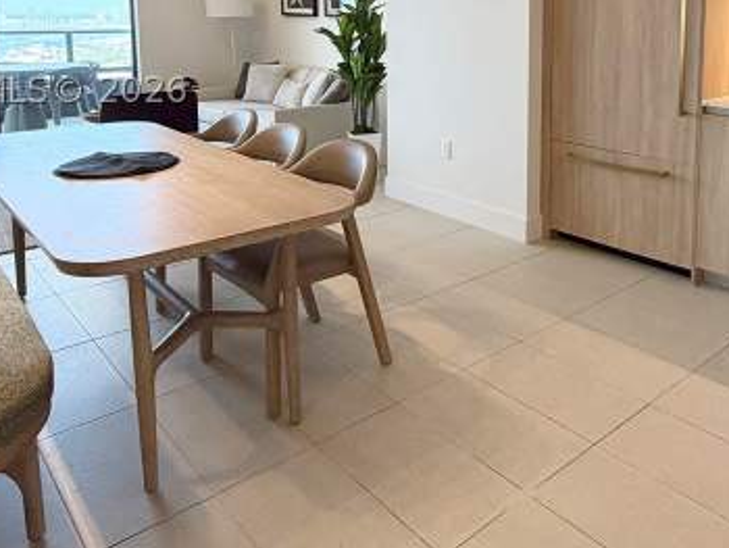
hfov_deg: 55.2
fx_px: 674
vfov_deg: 41.8
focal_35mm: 32
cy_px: 90
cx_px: 506
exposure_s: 1/120
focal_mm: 2.22
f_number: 2.2
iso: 200
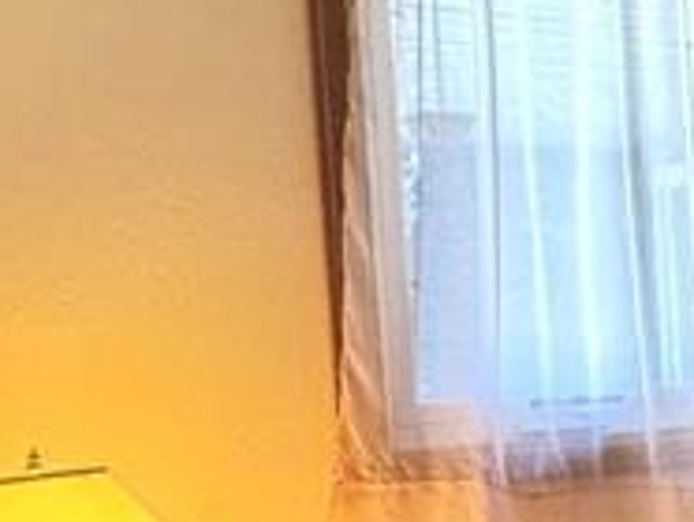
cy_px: 395
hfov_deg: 18.0
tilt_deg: -3.0
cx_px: 1366
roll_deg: +2.9
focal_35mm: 77
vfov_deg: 19.0
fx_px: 1546
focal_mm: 2.22
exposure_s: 1/60
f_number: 2.2
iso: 400
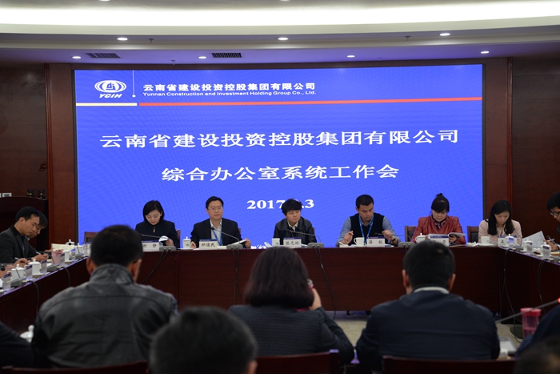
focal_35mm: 66
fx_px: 1027
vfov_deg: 20.6
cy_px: 187
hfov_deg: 30.5
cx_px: 280
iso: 1250
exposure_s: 1/125
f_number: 4.5
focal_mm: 66
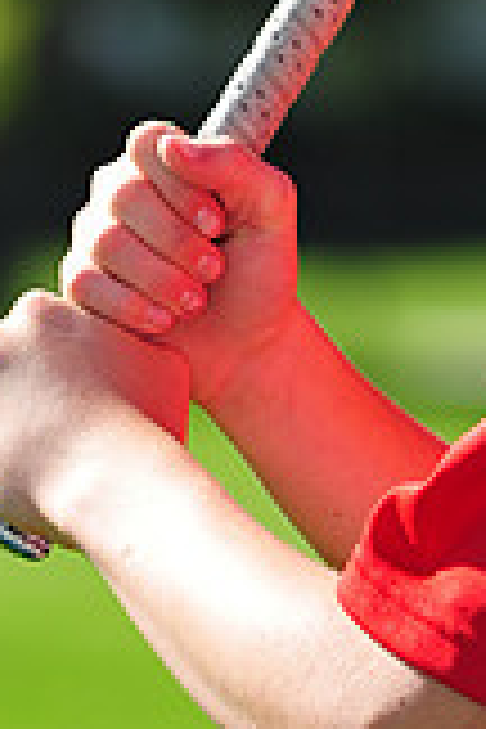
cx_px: 554
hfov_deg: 2.3
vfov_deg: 3.5
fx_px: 11947
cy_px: -238
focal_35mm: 590
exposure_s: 1/800
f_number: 5
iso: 200
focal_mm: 165
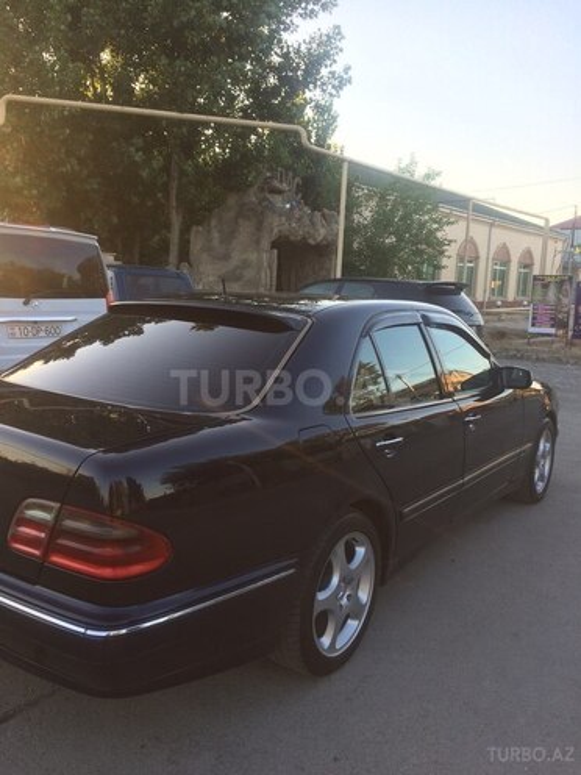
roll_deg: +2.2
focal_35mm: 29
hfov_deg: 48.2
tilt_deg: -16.0
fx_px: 649
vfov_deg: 61.7
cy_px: 388
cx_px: 290
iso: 32
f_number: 2.2
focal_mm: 4.15
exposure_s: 1/178
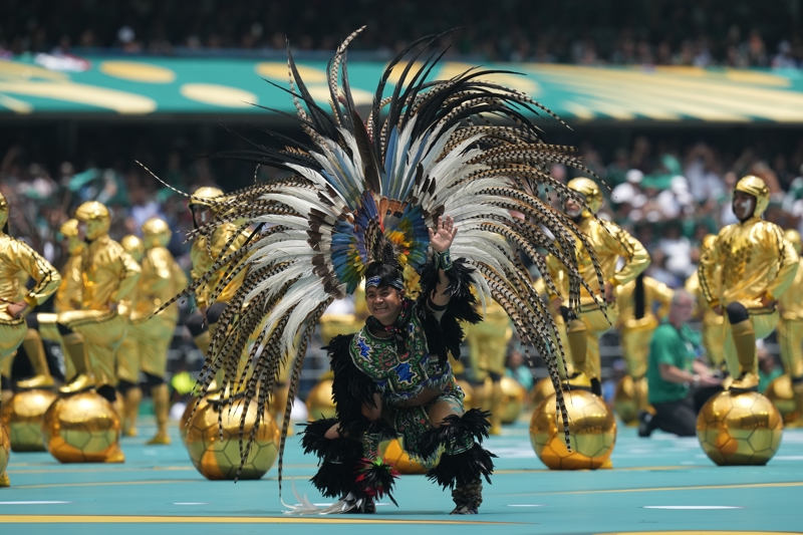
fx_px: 8920
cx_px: 402
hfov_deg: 5.2
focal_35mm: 400
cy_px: 268
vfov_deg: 3.4
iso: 640
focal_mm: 400
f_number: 5
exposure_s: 1/4000
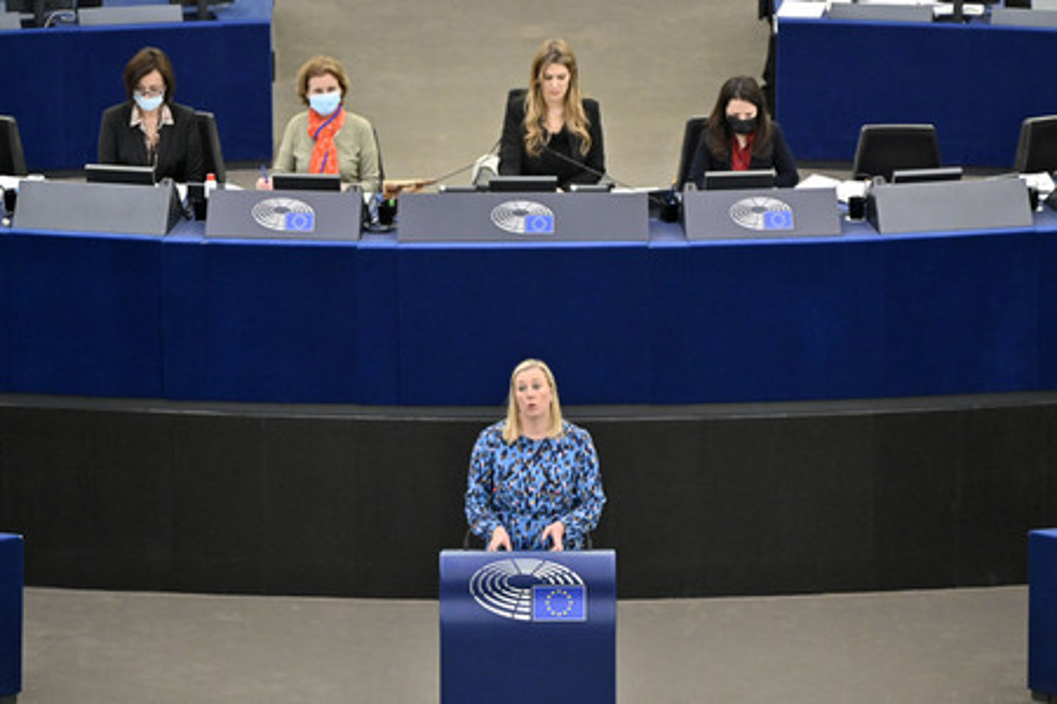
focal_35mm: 230
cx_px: 528
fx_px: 6753
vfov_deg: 6.0
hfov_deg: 9.0
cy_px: 352
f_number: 6
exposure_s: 1/320
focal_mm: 230
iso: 5000
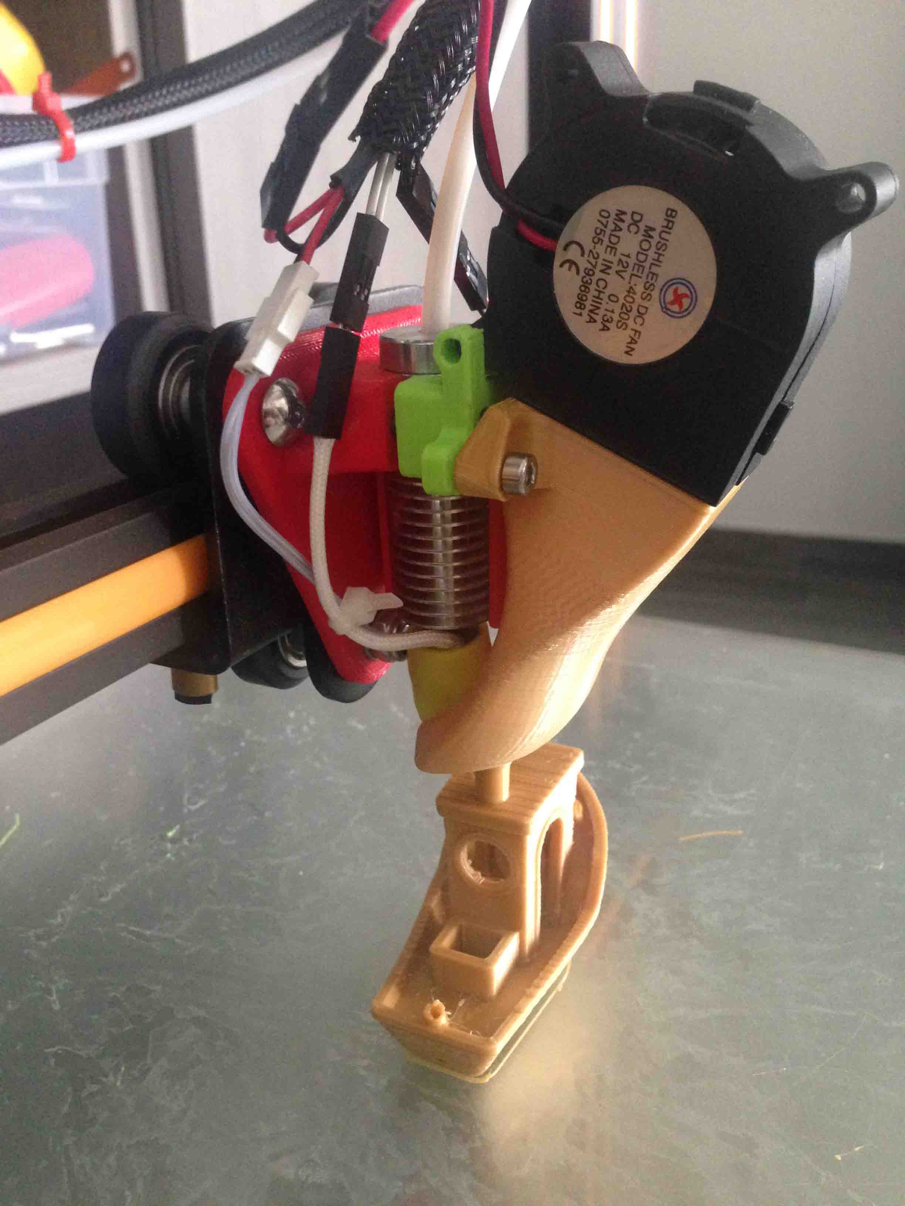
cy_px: 603
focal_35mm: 33
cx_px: 452
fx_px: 1150
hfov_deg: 42.9
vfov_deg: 55.4
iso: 320
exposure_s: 1/15
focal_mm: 4.12
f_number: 2.4
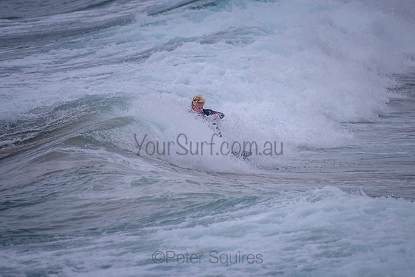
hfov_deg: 3.4
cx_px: 225
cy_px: 110
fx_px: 7068
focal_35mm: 613
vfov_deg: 2.2
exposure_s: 1/2000
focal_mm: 500
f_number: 5.6
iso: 100
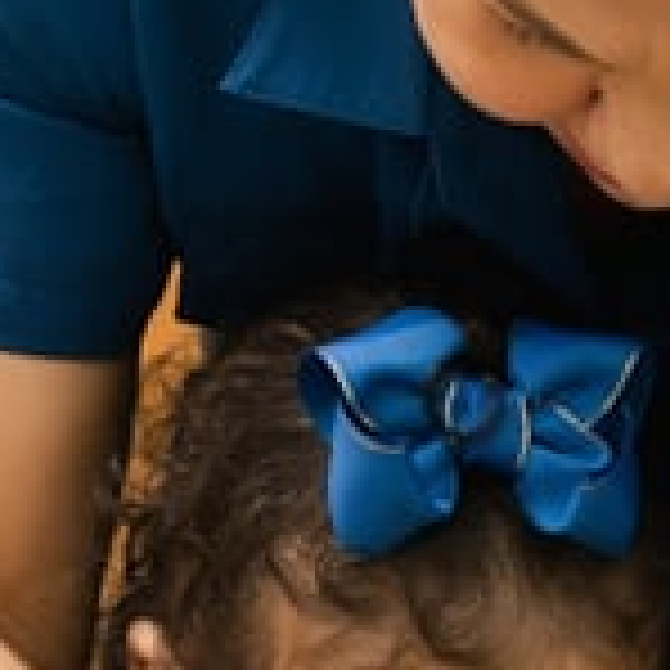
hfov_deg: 2.4
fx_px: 16211
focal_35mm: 740
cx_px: 333
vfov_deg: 2.4
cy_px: 1102
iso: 800
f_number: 1.8
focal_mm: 75
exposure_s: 1/250
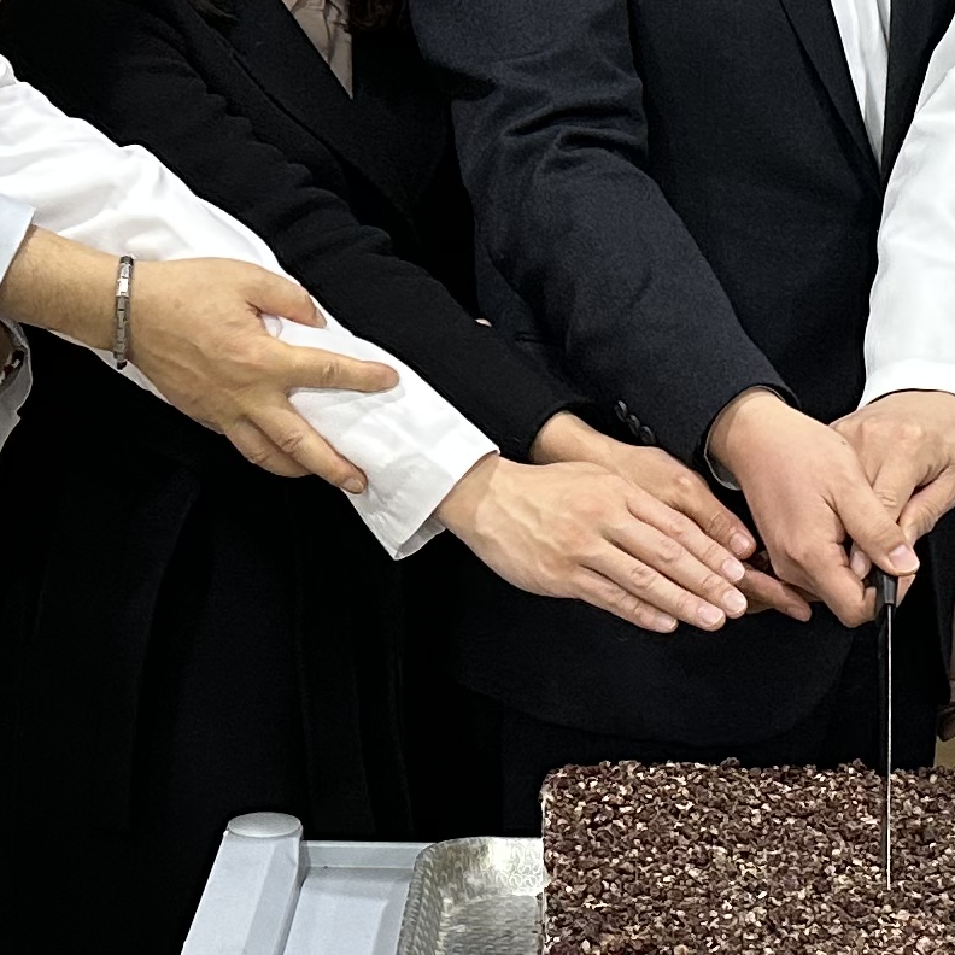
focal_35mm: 108
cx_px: 650
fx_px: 3371
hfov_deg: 16.1
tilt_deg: -11.6
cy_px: 502
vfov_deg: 16.1
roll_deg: -1.6
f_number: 1.78
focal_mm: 6.86
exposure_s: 1/60
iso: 250
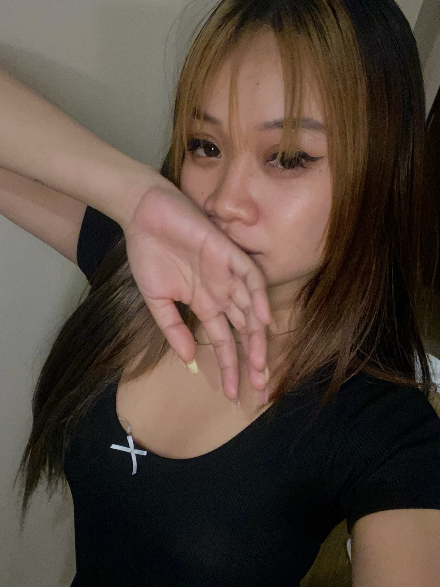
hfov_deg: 46.8
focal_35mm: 30
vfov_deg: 60.0
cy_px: 294
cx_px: 220
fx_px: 508
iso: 500
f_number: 2.2
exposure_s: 1/16
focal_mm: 2.71
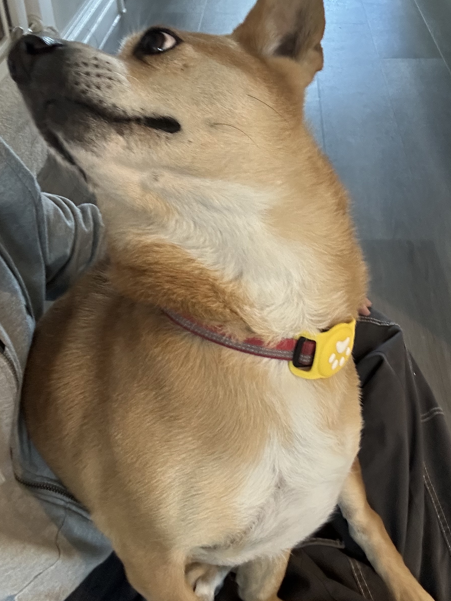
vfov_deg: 47.7
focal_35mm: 39
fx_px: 677
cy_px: 257
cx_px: 227
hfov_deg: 36.8
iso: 320
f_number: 1.9
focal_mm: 2.69
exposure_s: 1/33
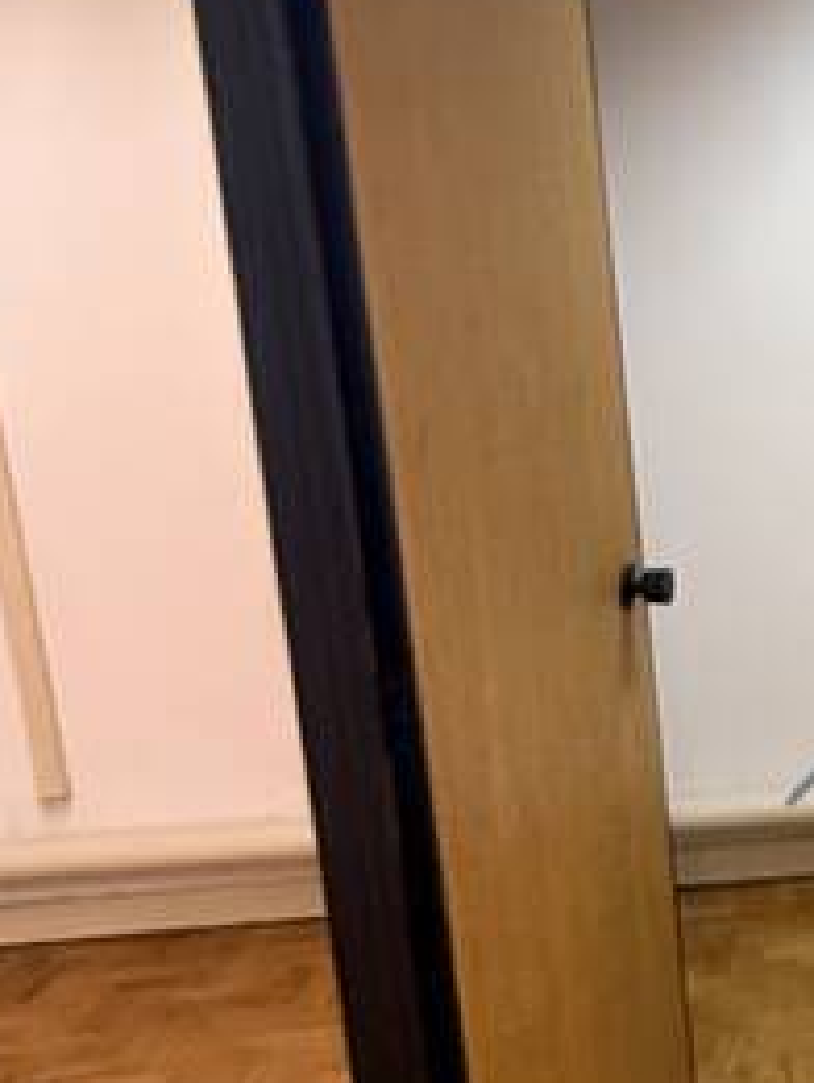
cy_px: 656
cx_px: 1117
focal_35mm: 58
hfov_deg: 22.1
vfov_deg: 33.1
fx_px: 1817
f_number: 2.2
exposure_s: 1/60
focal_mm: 2.22
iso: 320
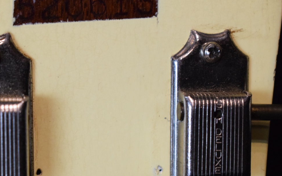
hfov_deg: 16.2
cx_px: 102
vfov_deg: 10.2
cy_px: 79
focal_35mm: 129
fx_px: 990
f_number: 5.6
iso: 3200
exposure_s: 1/100
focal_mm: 55
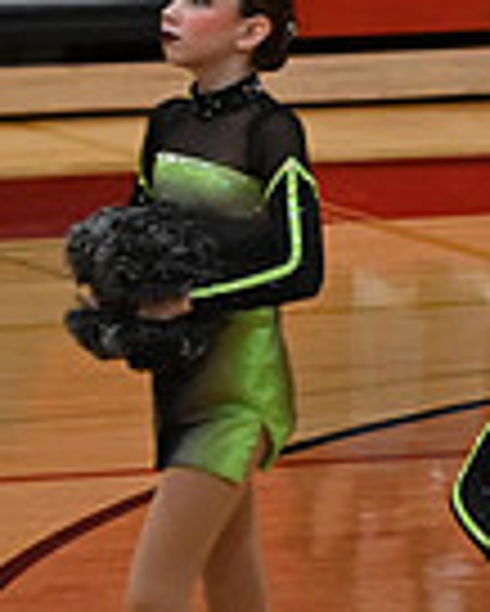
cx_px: 1295
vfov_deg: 2.7
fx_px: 13055
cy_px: 214
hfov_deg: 2.1
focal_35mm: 721
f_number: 4
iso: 3200
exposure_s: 1/250
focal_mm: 120
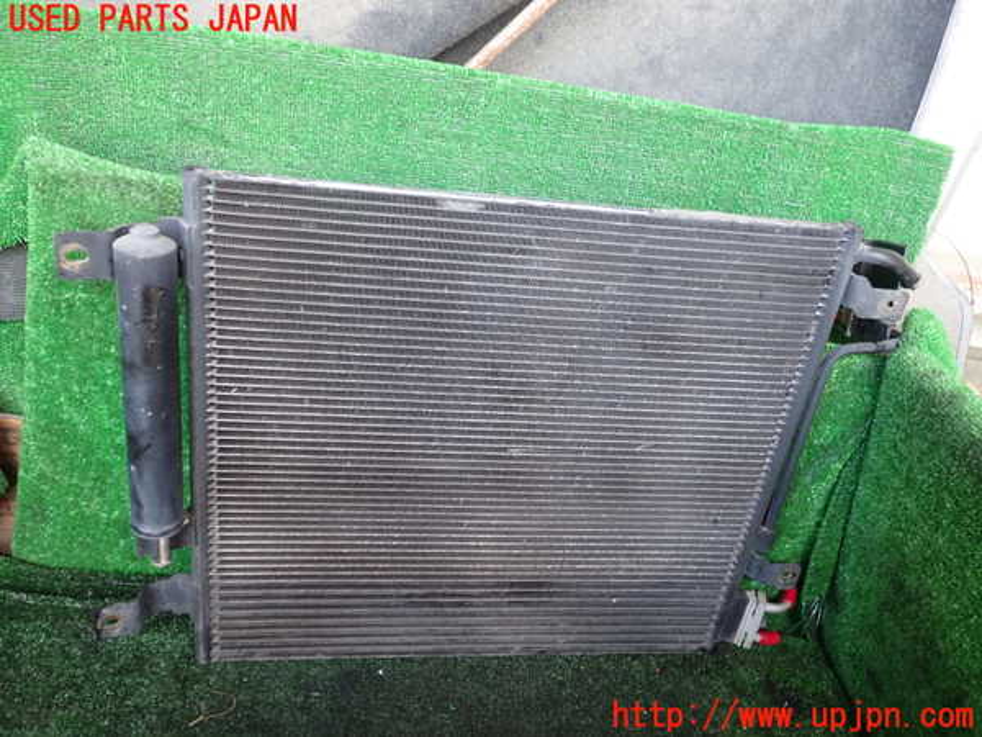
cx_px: 491
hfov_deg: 60.0
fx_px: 851
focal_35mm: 30
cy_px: 368
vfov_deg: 46.8
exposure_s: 1/30
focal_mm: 5.4
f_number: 2.3
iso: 200
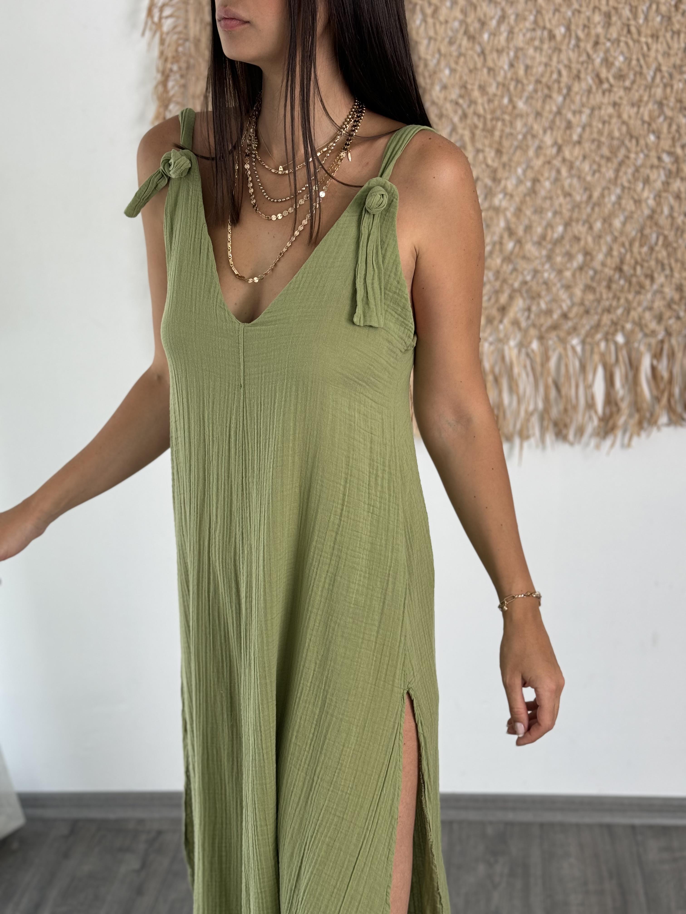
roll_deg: +2.4
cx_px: 343
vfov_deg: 39.7
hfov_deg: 30.3
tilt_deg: -16.1
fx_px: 1268
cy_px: 457
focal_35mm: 48
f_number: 1.78
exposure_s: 1/50
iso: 50
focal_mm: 6.76
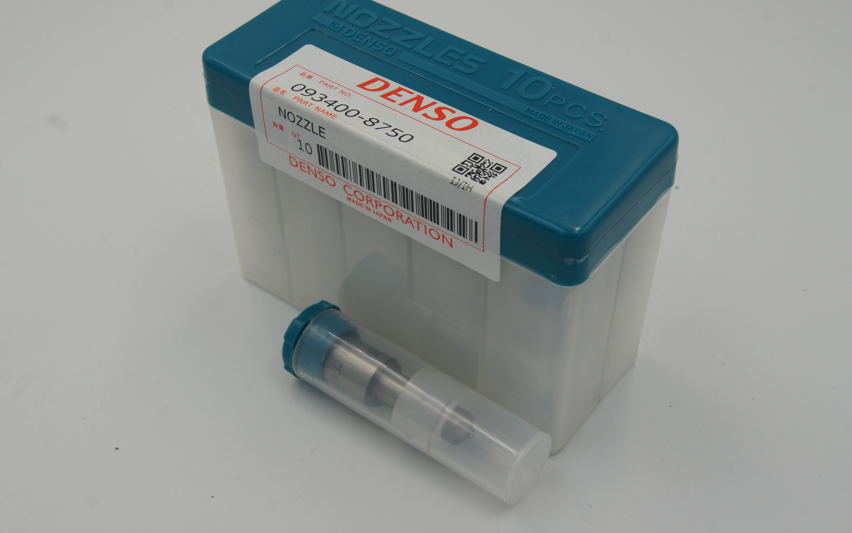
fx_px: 1068
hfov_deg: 43.5
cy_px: 251
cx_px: 427
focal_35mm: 46
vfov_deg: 28.0
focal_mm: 30
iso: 200
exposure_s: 1/80
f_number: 10
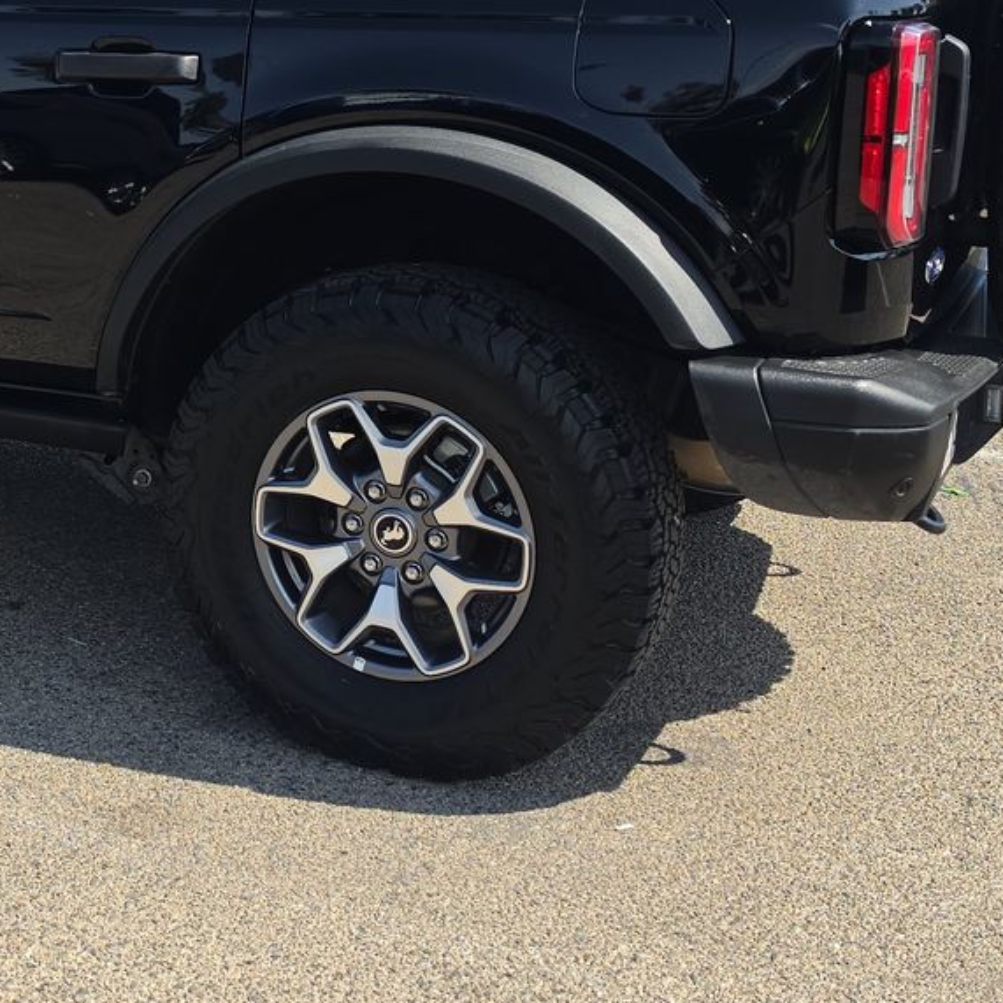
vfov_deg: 29.7
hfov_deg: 29.0
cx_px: 128
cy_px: 281
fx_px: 1869
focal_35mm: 57
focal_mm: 6.5
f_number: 1.4
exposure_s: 1/485
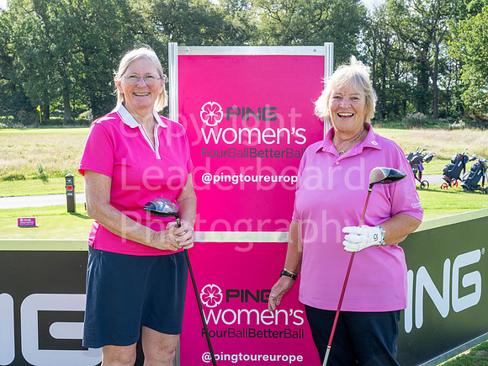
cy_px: 183
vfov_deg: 29.2
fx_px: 701
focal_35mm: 50
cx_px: 244
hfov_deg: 38.4
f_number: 11
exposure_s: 1/125
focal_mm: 46
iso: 320
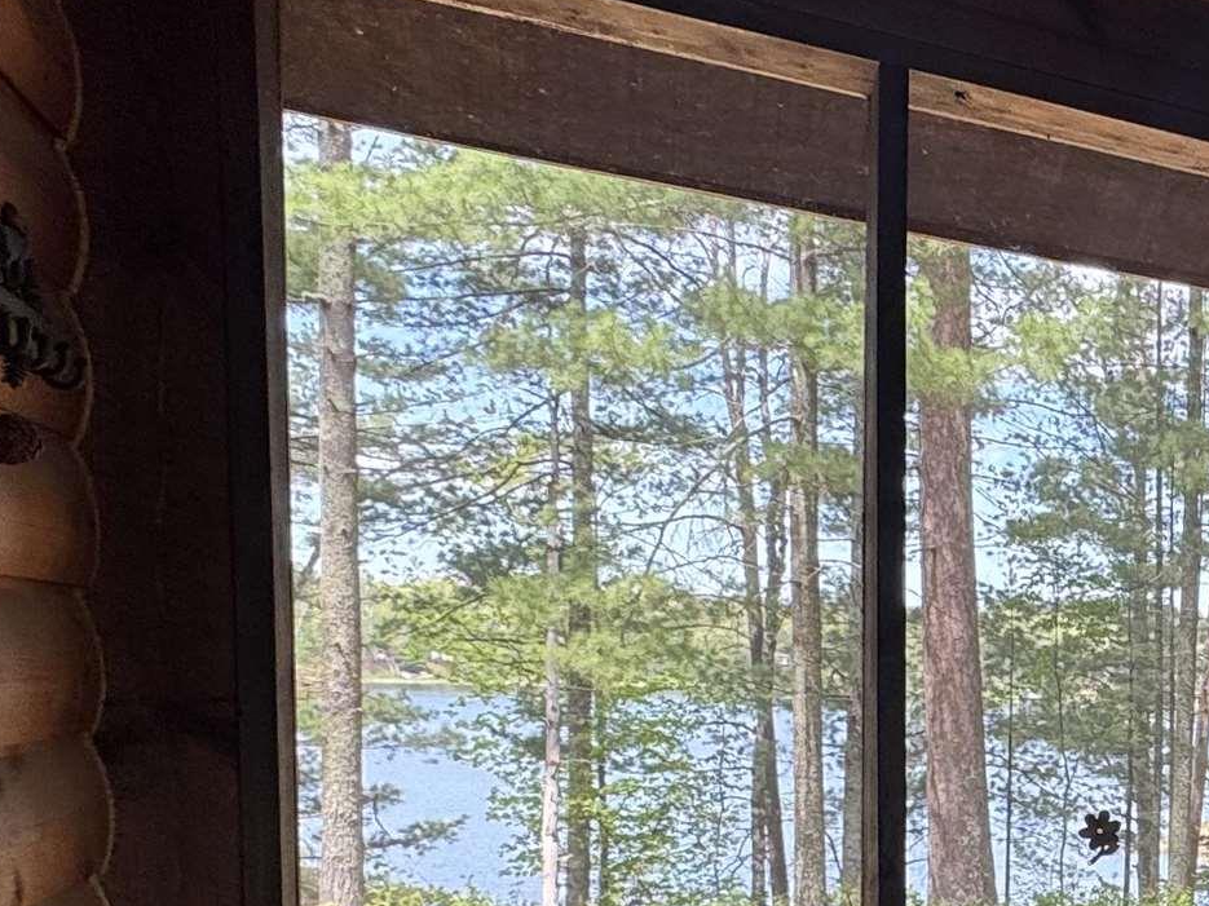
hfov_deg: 33.2
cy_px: 835
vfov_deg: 30.0
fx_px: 1606
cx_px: 1470
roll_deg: -2.6
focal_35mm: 46
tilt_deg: -4.9
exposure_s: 1/127
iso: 40
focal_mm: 2.22
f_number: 2.2
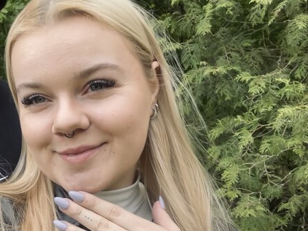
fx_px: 365
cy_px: 169
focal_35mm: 41
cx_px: 34
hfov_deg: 42.2
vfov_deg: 34.5
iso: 25
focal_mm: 2.71
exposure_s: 1/151
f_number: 2.2
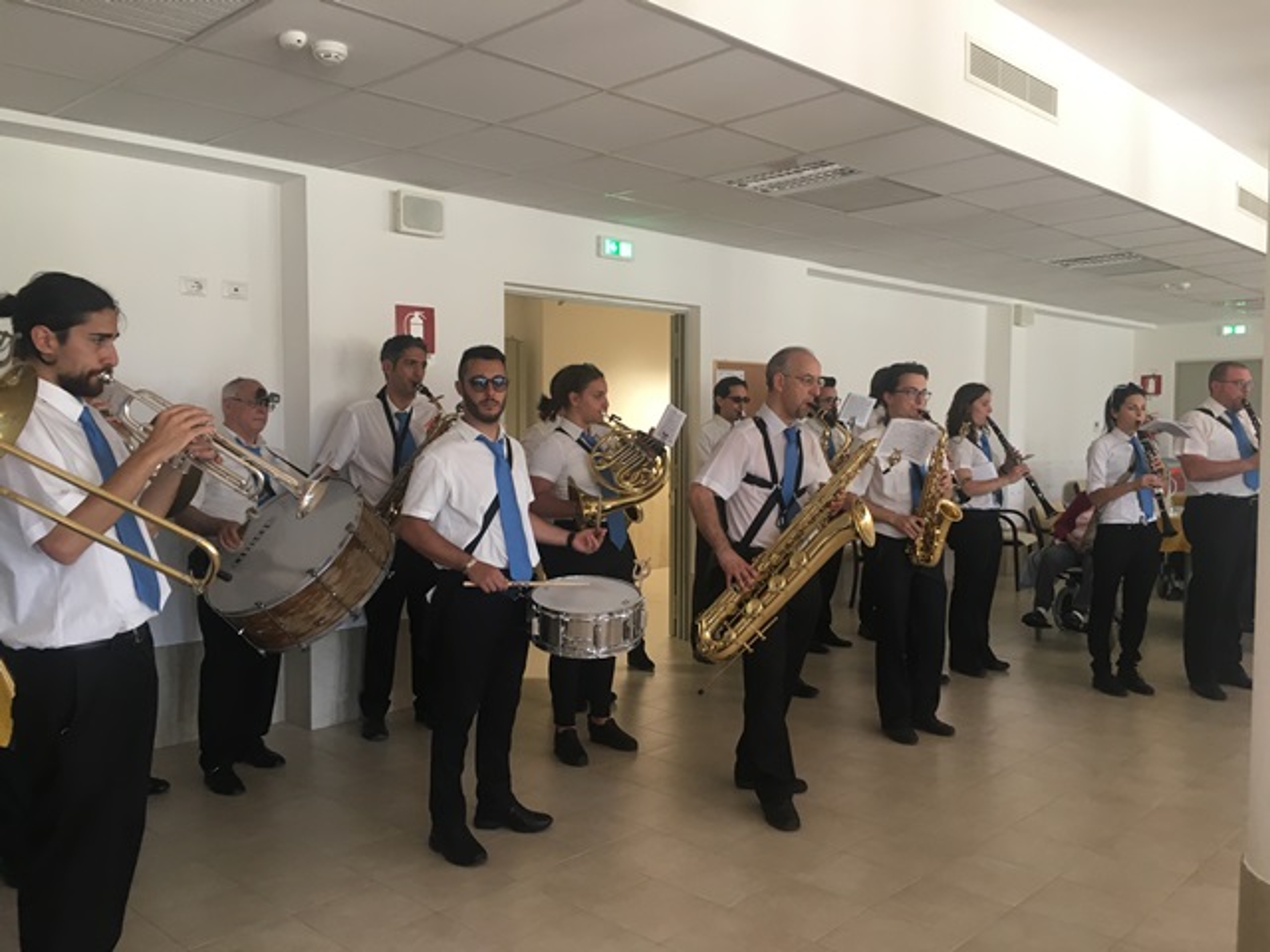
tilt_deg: -3.9
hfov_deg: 61.7
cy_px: 476
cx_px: 635
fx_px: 1064
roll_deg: -0.1
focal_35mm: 29
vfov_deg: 48.2
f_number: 2.2
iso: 100
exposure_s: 1/33
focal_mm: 4.15
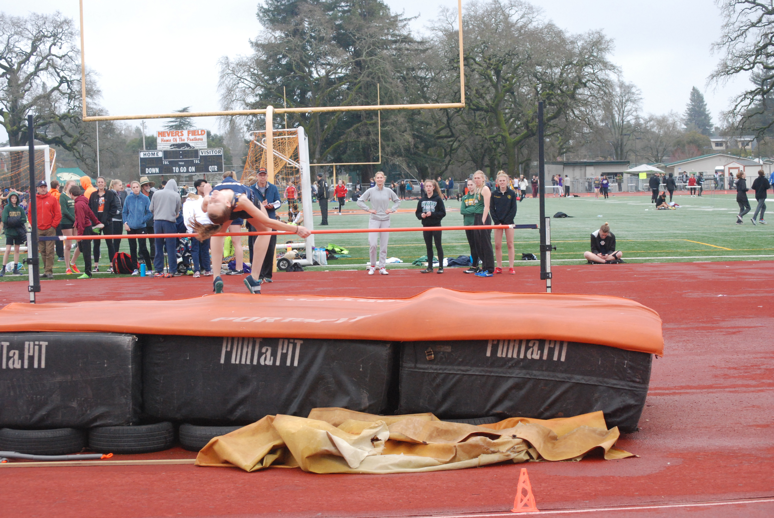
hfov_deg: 24.6
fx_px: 1776
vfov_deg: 16.6
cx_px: 387
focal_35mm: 82
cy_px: 259
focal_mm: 55
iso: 1000
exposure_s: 1/400
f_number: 10
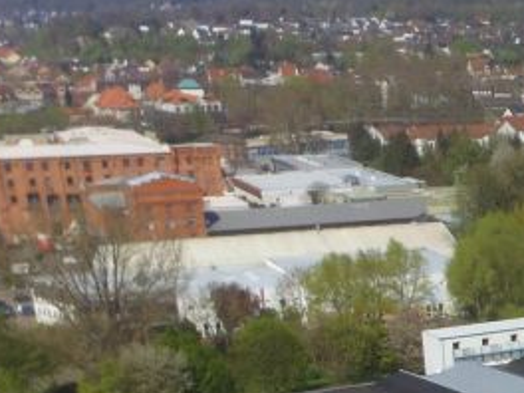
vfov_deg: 14.9
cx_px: 1006
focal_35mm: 91
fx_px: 1378
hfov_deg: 16.9
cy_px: 619
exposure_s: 1/1770
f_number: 2.8
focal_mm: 3.61
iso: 100
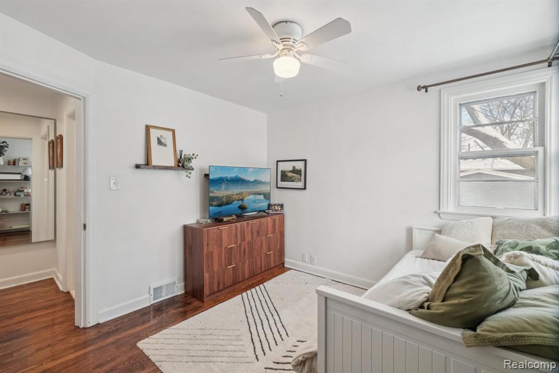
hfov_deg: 100.4
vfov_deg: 77.3
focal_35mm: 15
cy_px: 186
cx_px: 280
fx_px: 233
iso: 400
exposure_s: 1/30
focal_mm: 10
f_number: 8
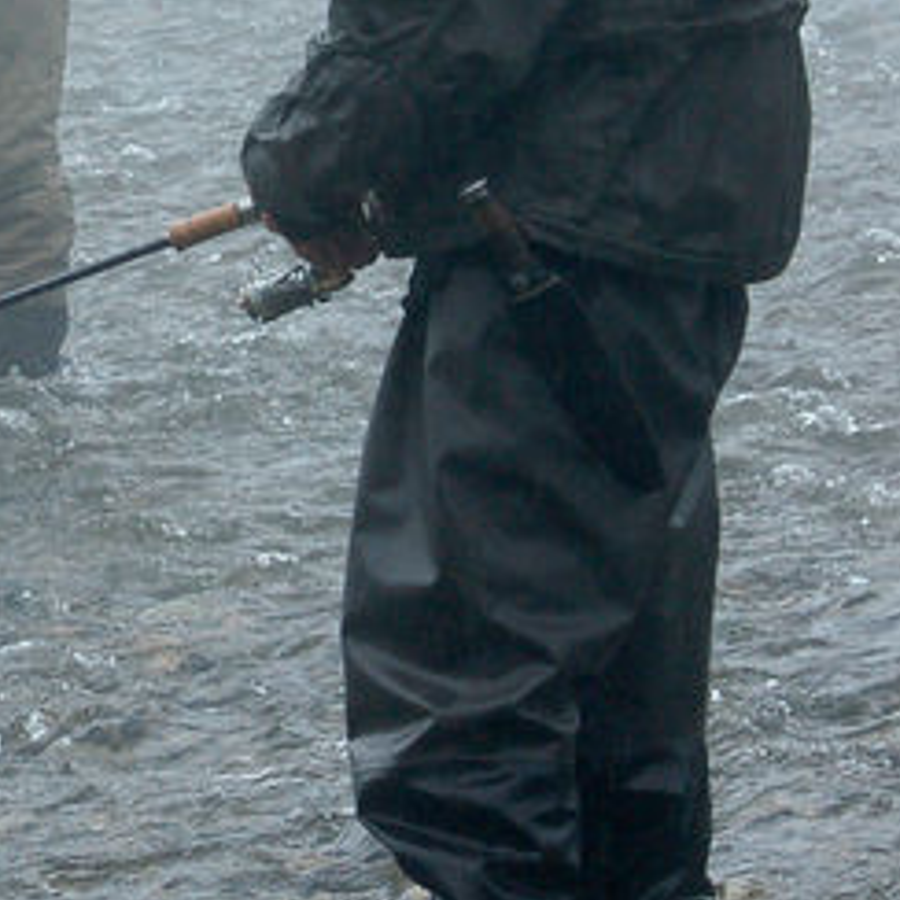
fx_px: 8295
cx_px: -6
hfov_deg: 6.2
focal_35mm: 282
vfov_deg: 6.2
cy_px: 4
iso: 200
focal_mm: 60
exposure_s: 1/250
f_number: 6.3
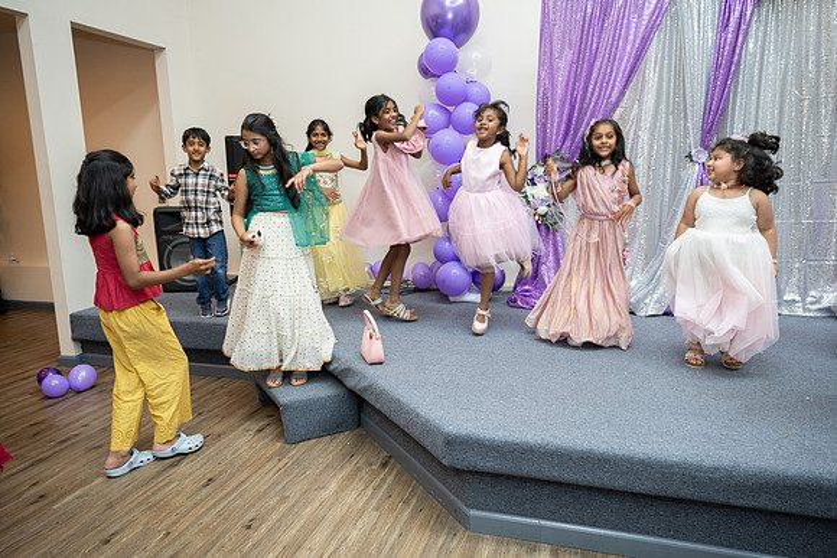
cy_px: 279
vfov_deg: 53.1
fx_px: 559
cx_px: 418
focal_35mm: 24
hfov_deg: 73.7
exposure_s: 1/160
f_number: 3.5
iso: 1000
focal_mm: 24
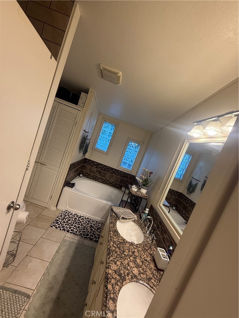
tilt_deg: -5.5
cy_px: 159
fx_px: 129
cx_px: 120
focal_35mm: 14
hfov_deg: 85.7
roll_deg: -19.9
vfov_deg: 102.1
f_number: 2.2
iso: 200
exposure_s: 1/60
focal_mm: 2.22
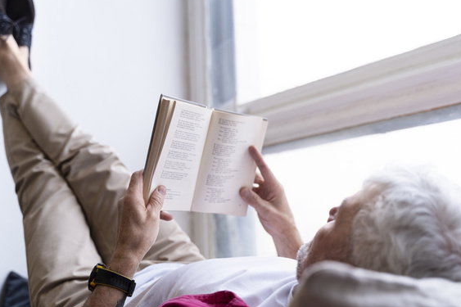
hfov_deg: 45.4
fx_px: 550
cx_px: 228
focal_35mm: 43
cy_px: 152
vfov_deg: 31.2
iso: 640
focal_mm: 42
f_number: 2.8
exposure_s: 1/200
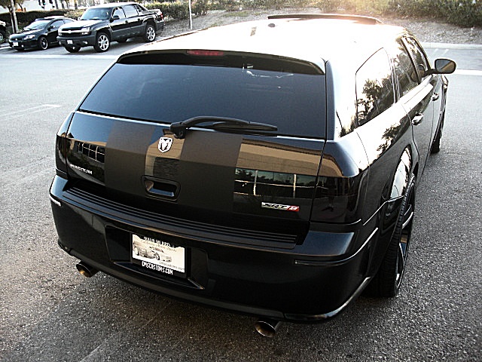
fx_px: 501
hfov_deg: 51.4
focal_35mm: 36
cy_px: 181
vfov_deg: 39.7
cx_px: 241
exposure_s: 1/100
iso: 200
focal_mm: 6.3
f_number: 2.8
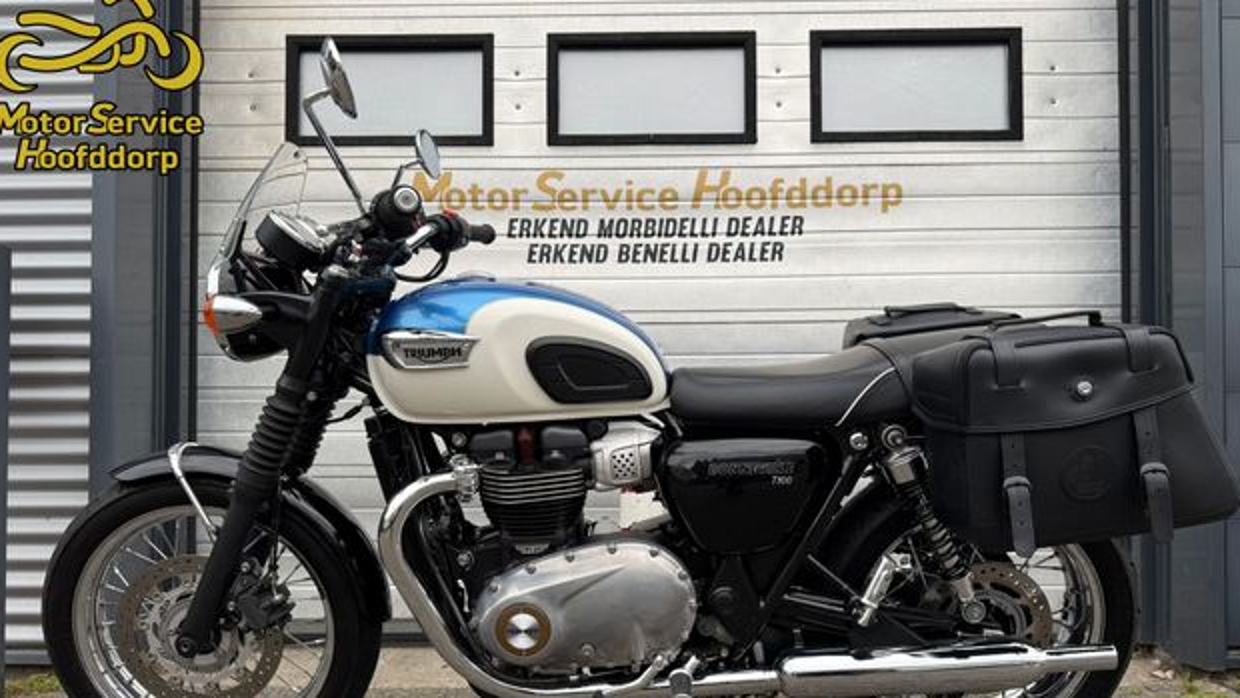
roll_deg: -0.4
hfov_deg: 69.8
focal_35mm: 27
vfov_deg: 42.4
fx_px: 888
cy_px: 464
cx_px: 630
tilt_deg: +1.4
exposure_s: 1/632
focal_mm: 6.76
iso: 80
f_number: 1.78
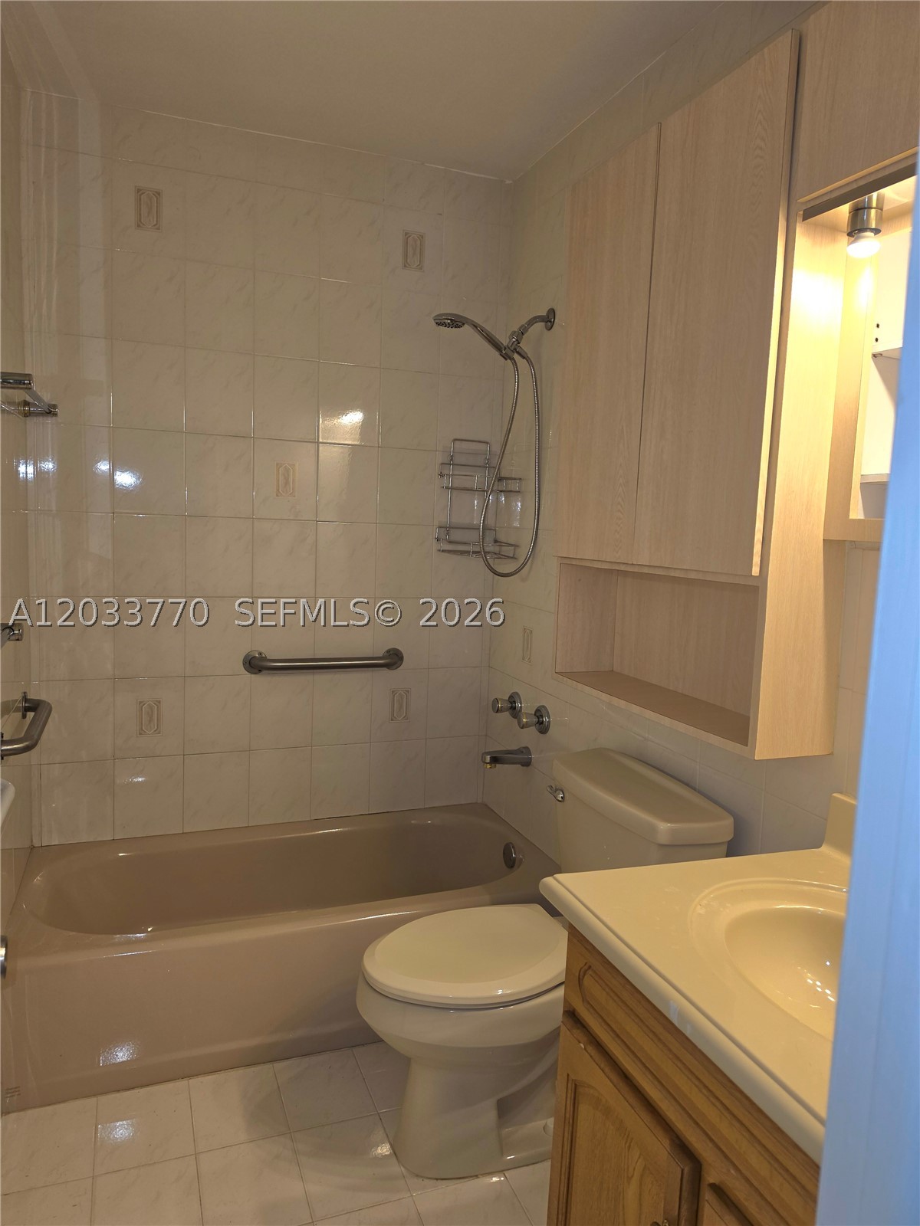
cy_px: 613
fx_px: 815
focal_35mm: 23
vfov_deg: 73.9
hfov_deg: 58.9
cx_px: 460
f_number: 1.4
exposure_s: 1/60.2
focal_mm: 6.5
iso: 16
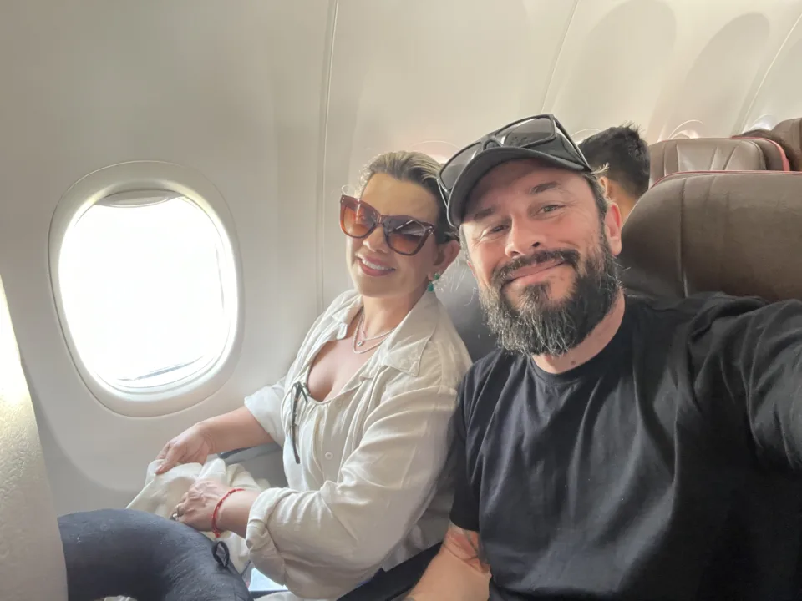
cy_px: 300
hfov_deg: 73.9
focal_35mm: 23
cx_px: 401
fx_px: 533
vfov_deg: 58.9
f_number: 2.2
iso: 250
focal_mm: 2.71
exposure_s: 1/56
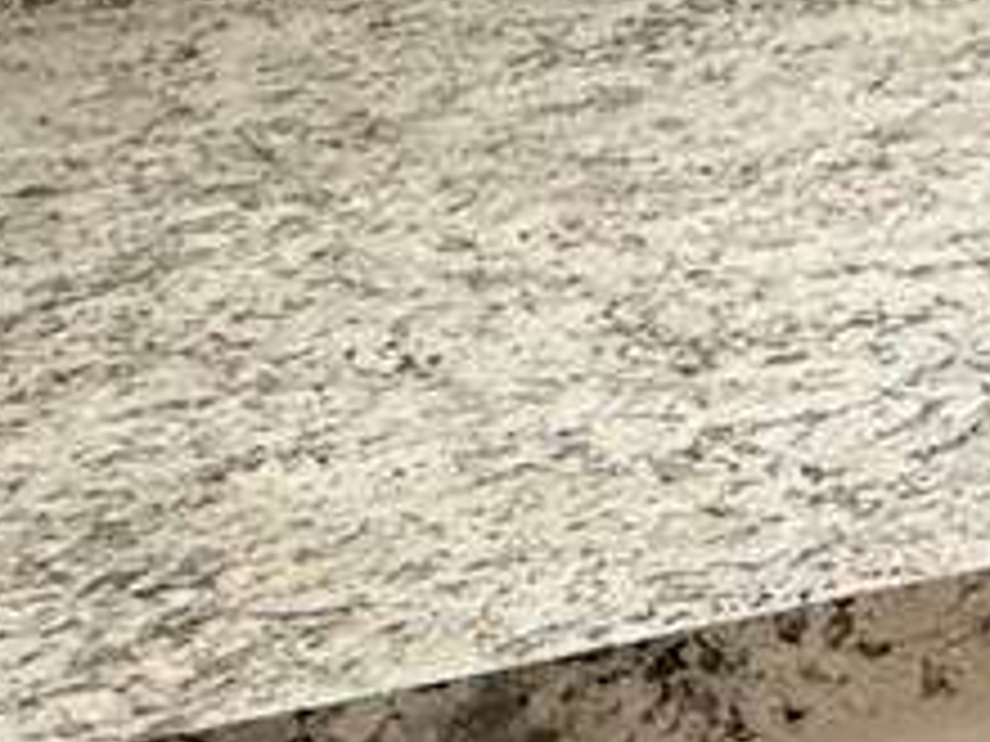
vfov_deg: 13.0
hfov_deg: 15.4
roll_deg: -0.8
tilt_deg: -3.3
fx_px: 2917
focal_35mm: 102
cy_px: -643
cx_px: 1984
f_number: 2.2
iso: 80
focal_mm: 2.22
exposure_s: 1/120
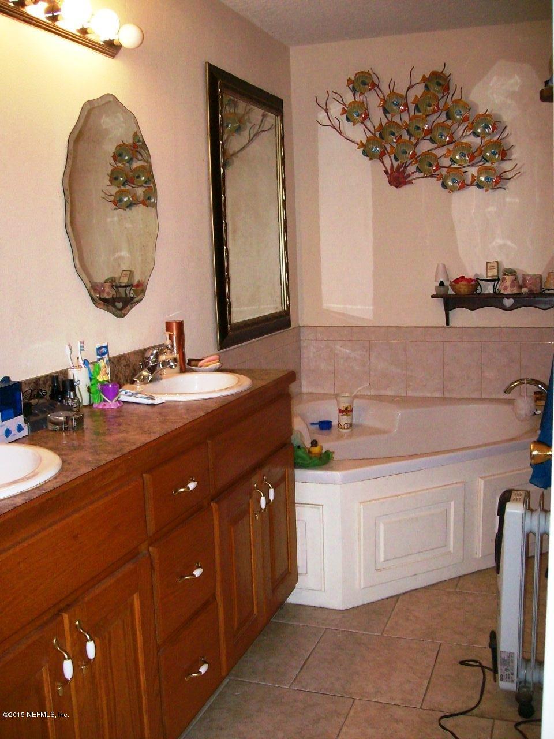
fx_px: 768
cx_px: 277
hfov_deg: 39.7
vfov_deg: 51.4
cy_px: 370
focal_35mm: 36
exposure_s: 1/64
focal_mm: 6
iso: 200
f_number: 2.7
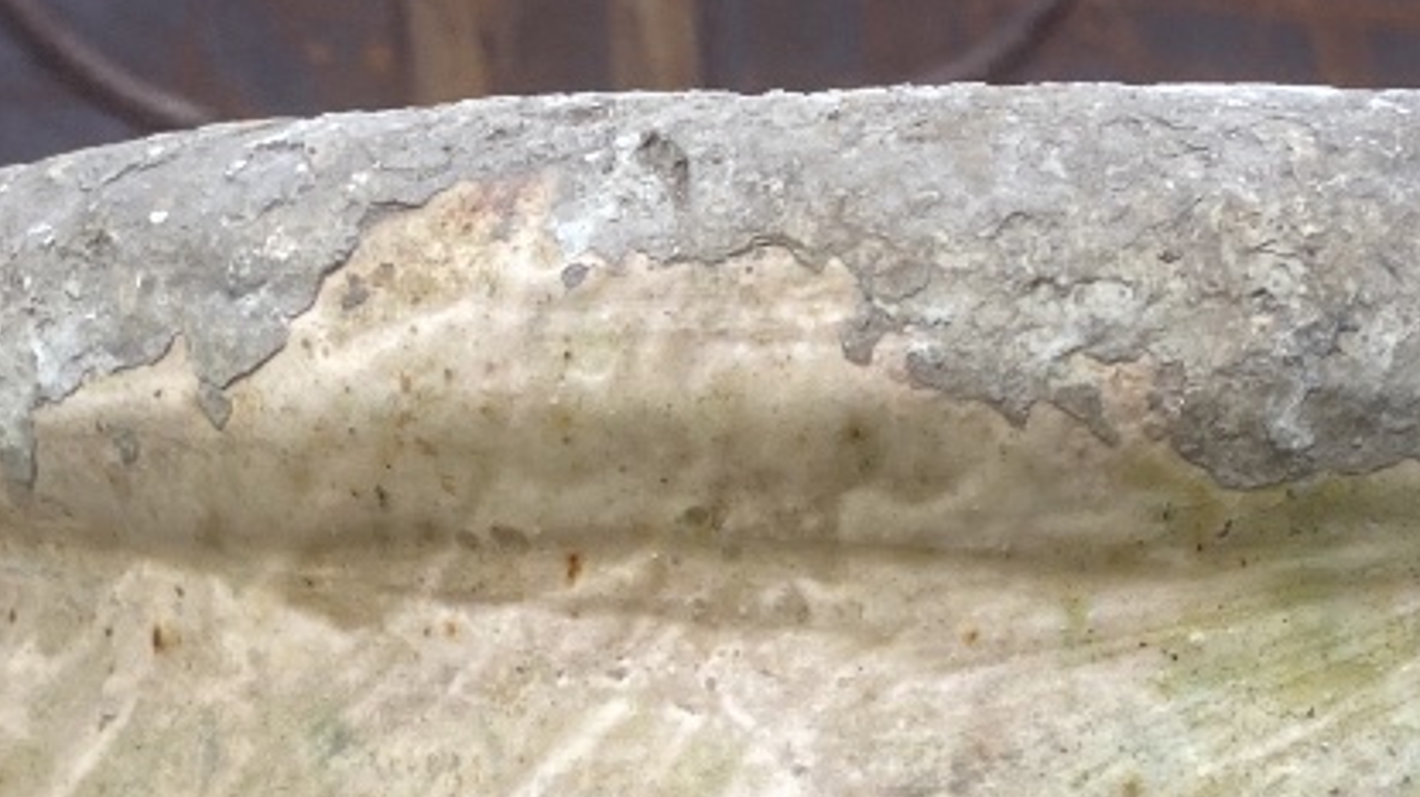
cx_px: 1013
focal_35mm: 82
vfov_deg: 13.8
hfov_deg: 25.7
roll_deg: +2.6
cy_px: 1221
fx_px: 3086
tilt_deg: -10.3
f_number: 1.8
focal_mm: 4.25
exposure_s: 1/111
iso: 125
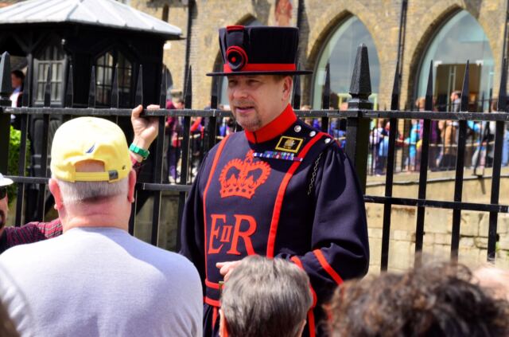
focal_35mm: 142
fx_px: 2009
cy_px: 168
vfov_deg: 9.6
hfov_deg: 14.4
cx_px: 254
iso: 100
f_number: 16
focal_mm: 95
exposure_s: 1/50
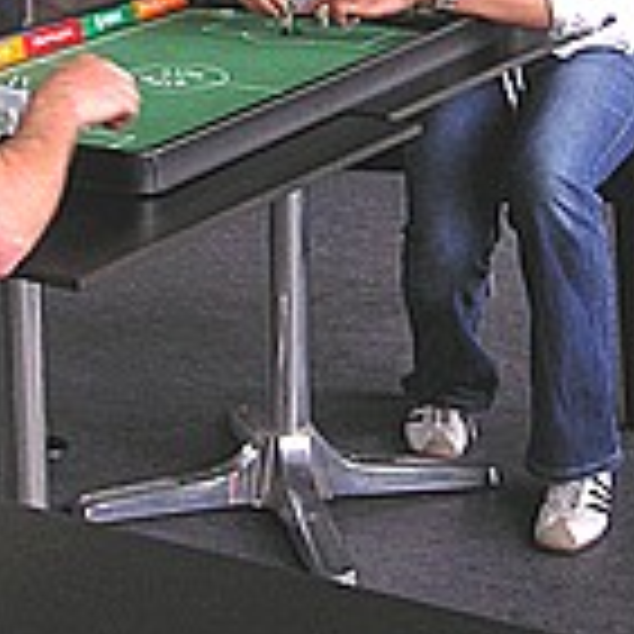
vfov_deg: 16.0
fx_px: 2217
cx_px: 193
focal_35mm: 107
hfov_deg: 16.2
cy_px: 47
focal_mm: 6.1
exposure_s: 1/45
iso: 50
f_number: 2.8
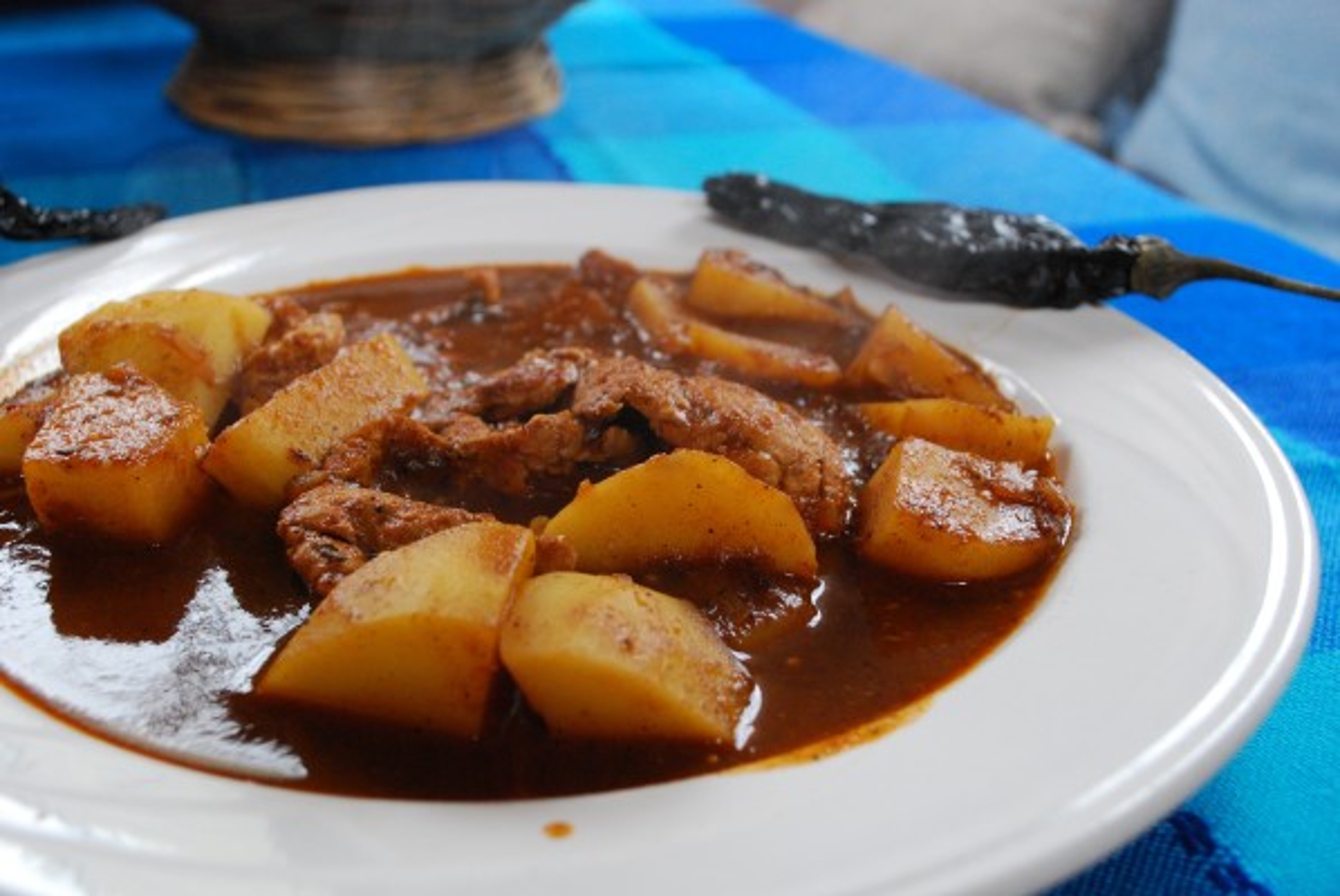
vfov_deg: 34.3
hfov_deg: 49.5
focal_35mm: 39
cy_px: 448
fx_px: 1453
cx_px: 670
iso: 800
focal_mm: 26
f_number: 7.1
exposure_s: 1/160
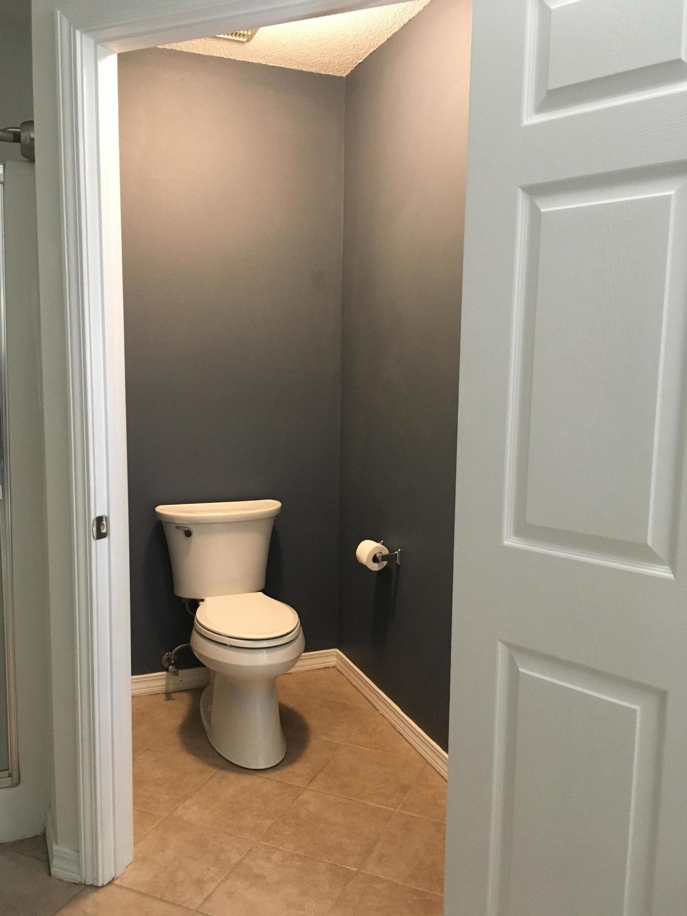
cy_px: 458
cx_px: 344
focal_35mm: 29
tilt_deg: -7.3
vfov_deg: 61.7
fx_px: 767
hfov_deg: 48.2
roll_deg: -0.9
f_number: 2.2
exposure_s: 1/30
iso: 200
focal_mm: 4.15
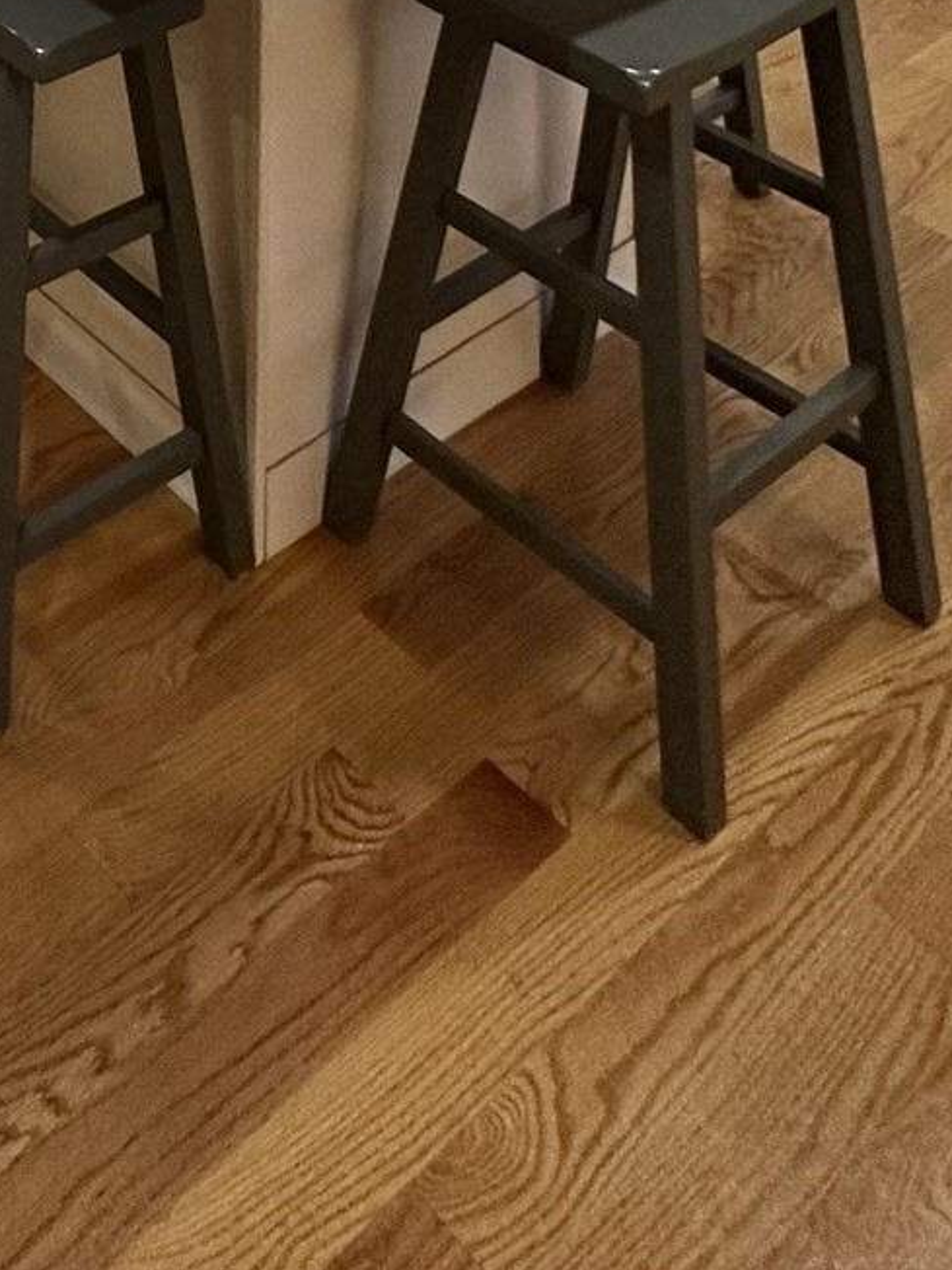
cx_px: -450
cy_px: -676
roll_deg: +2.6
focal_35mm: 44
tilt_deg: -7.1
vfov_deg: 27.6
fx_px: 1613
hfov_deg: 25.4
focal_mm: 2.22
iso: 160
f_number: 2.2
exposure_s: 1/60
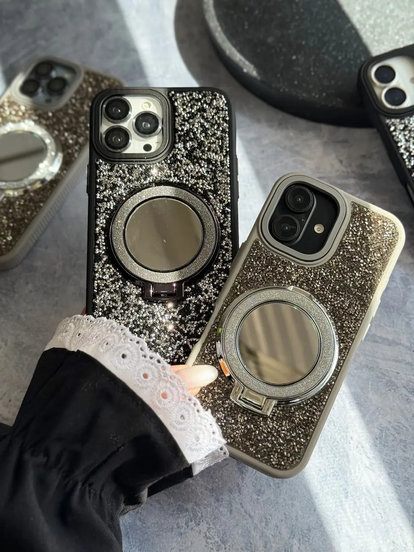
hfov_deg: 30.3
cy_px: 276
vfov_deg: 39.7
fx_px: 765
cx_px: 207
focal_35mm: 48
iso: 80
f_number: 1.78
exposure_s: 1/503
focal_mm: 6.76
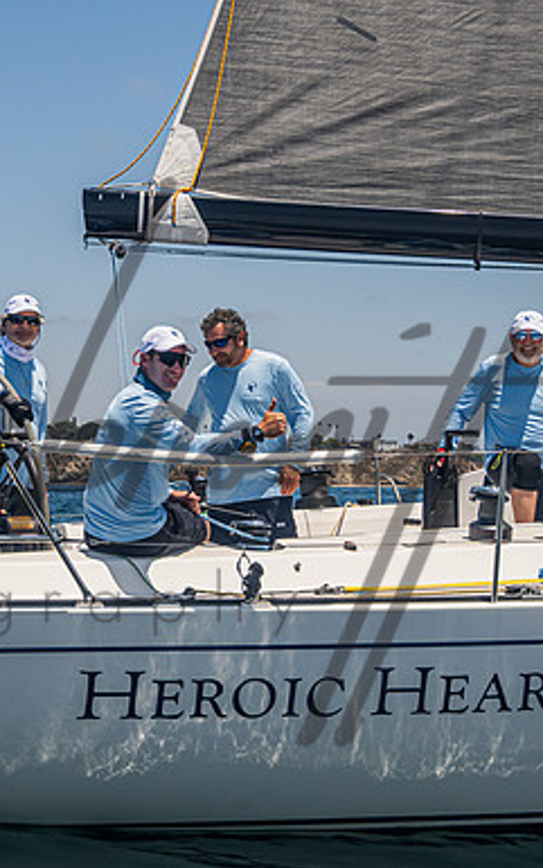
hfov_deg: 14.5
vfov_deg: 23.0
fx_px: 2129
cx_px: 182
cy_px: 401
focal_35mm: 90
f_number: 8
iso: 320
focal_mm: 44
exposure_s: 1/1600
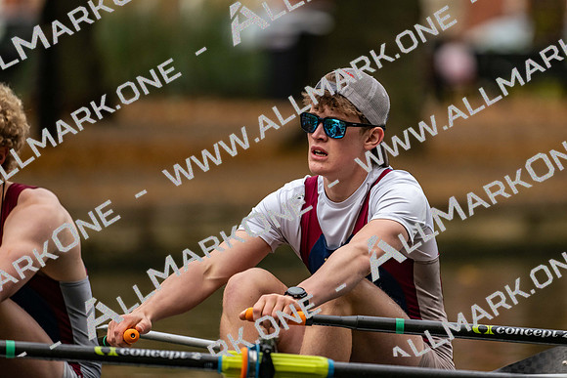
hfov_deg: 5.2
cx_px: 284
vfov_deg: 3.4
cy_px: 189
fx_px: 6301
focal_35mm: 400
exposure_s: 1/2500
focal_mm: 400
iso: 2000
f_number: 4.5
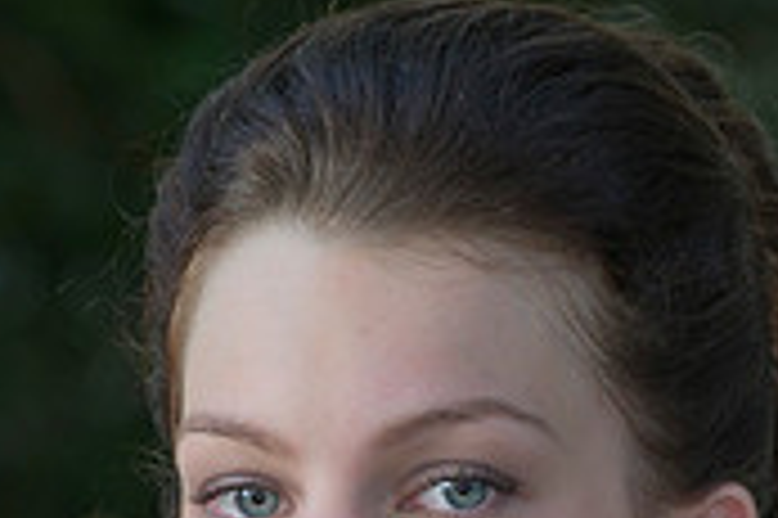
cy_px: 820
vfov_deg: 2.4
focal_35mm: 569
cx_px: 360
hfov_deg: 3.6
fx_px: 12285
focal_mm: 170
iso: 400
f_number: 5.6
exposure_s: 1/80
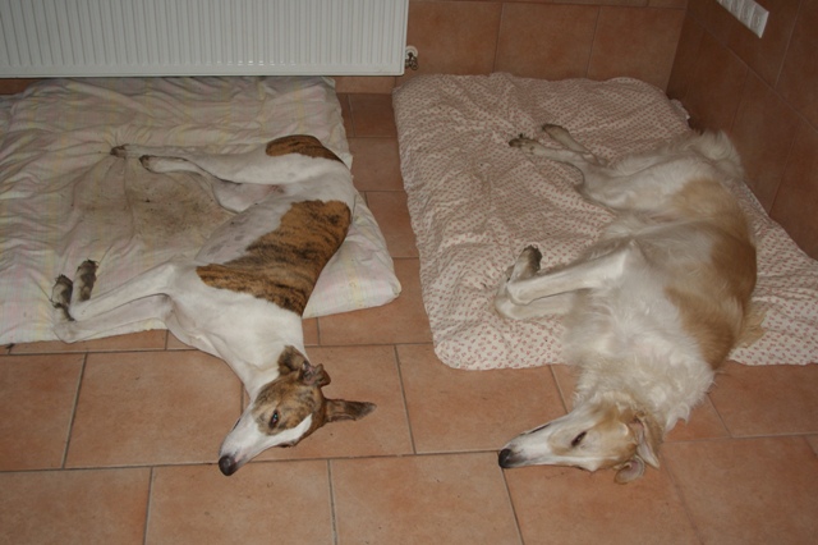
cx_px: 409
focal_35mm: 36
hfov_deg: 53.2
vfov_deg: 36.8
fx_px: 818
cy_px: 272
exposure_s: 1/60
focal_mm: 24
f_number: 5.6
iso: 400
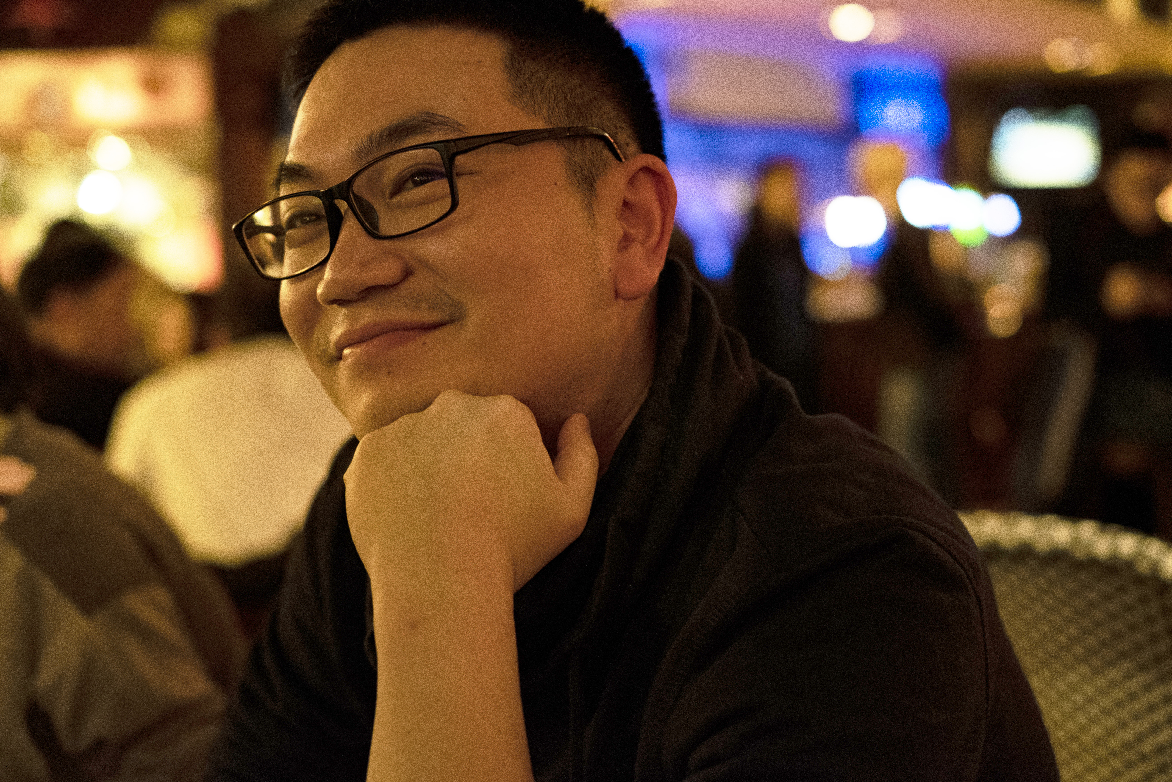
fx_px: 1725
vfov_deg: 25.5
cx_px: 586
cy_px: 391
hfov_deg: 37.5
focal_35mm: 53
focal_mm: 35
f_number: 2
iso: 2500
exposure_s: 1/60
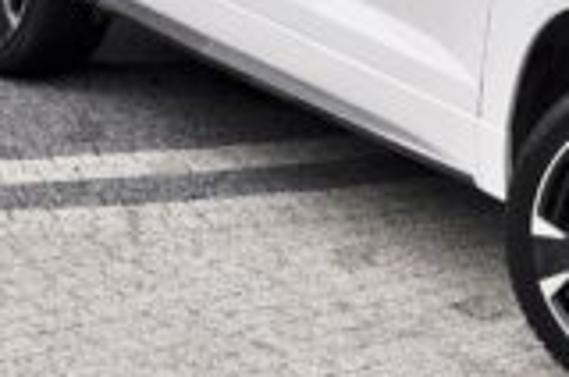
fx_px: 2224
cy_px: -101
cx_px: 704
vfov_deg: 9.5
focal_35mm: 141
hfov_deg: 14.1
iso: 250
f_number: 6.3
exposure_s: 1/160
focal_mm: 30
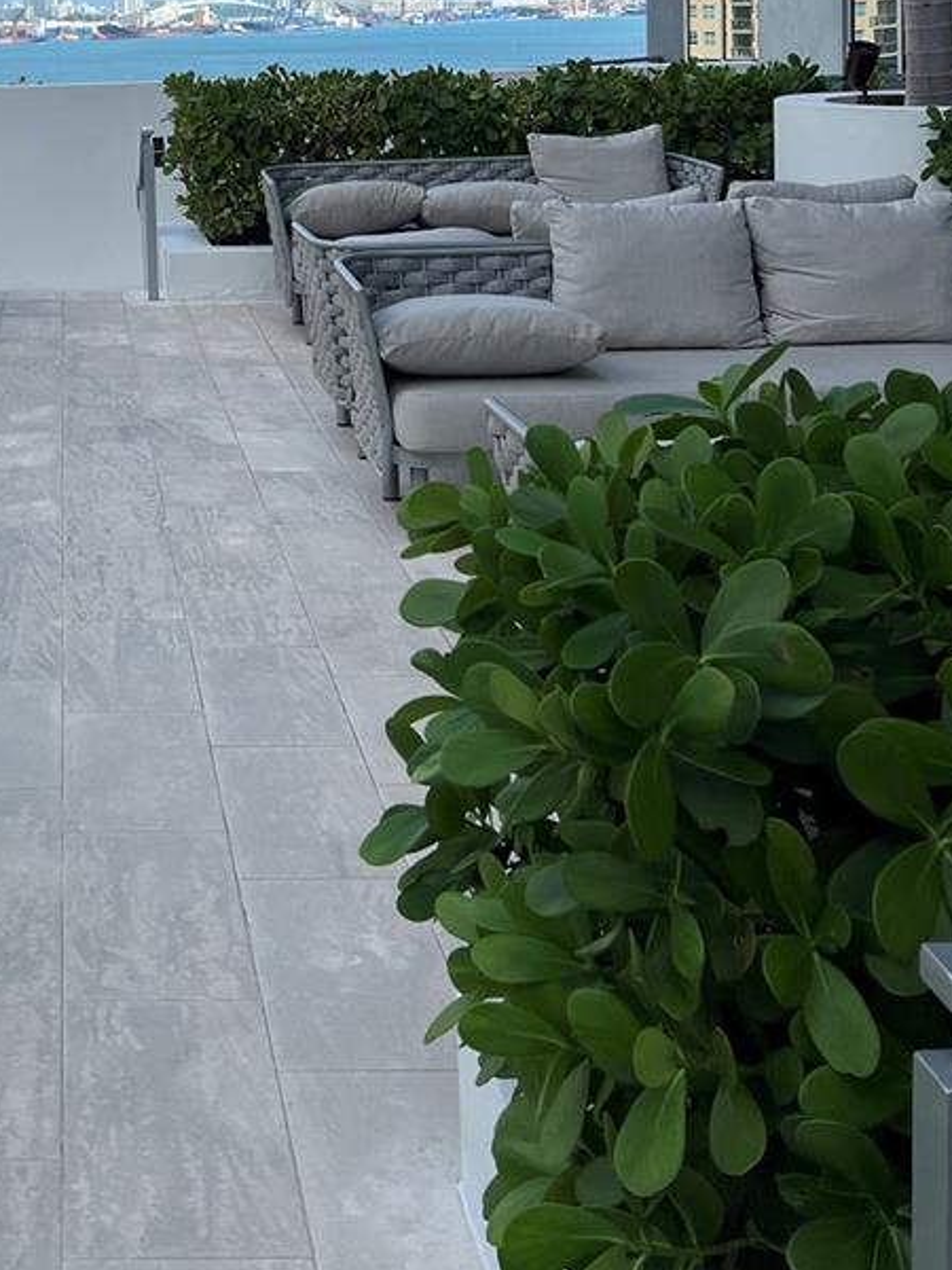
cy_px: 106
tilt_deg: -0.1
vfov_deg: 34.6
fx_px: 1907
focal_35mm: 52
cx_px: 23
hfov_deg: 26.7
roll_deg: +1.7
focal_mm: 5.7
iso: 50
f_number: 1.5
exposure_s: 1/5076
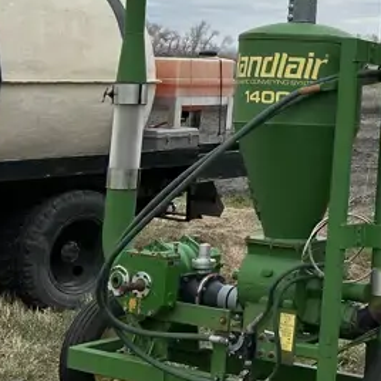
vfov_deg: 22.1
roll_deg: +0.2
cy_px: 18
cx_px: 422
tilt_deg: +0.5
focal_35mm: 76
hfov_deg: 21.5
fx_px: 946
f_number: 1.78
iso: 80
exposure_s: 1/8929
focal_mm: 6.86
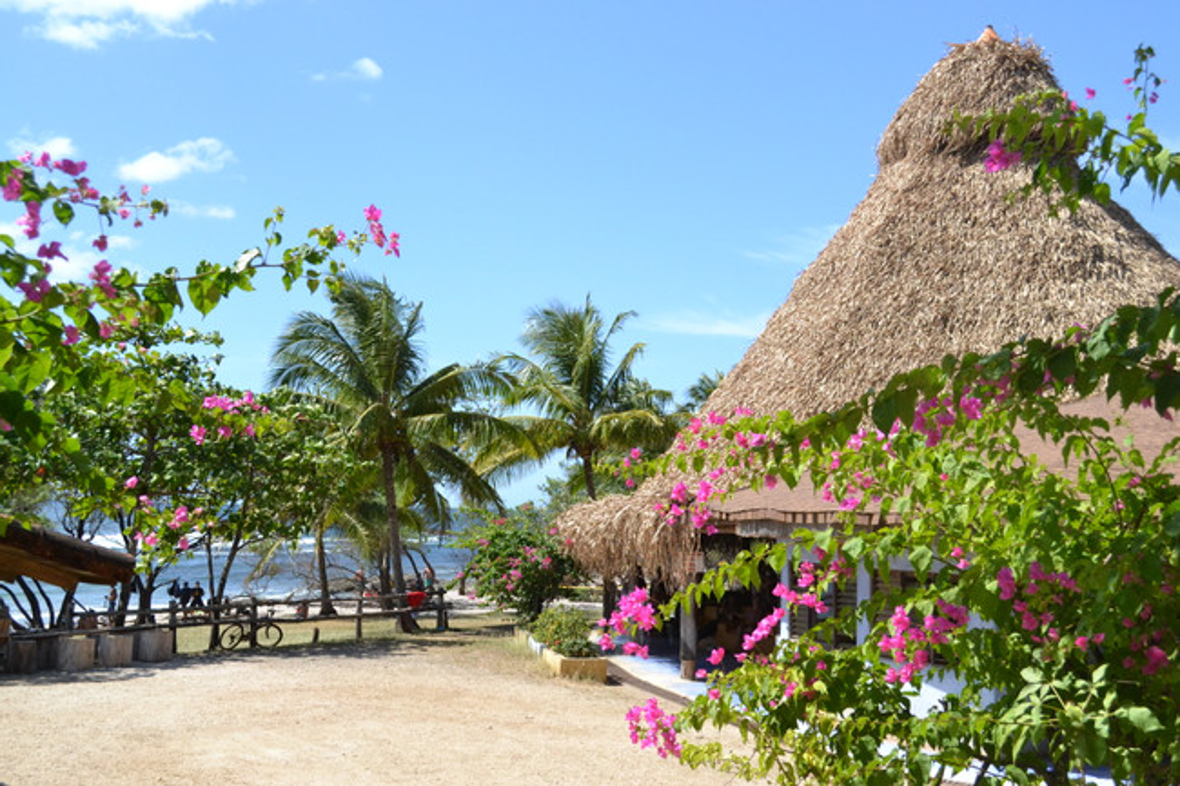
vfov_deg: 29.8
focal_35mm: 45
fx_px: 1475
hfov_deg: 43.6
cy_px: 393
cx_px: 590
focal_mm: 30
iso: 1600
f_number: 8
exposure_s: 1/4000
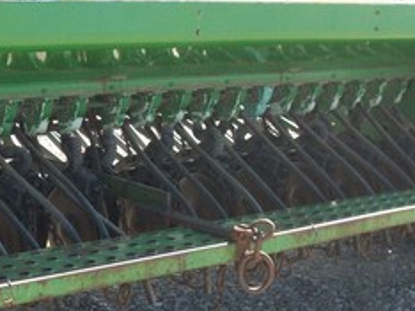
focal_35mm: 93
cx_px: 30
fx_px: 1114
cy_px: 204
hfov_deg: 20.6
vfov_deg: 15.8
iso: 169
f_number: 3.2
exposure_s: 1/500
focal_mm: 7.1
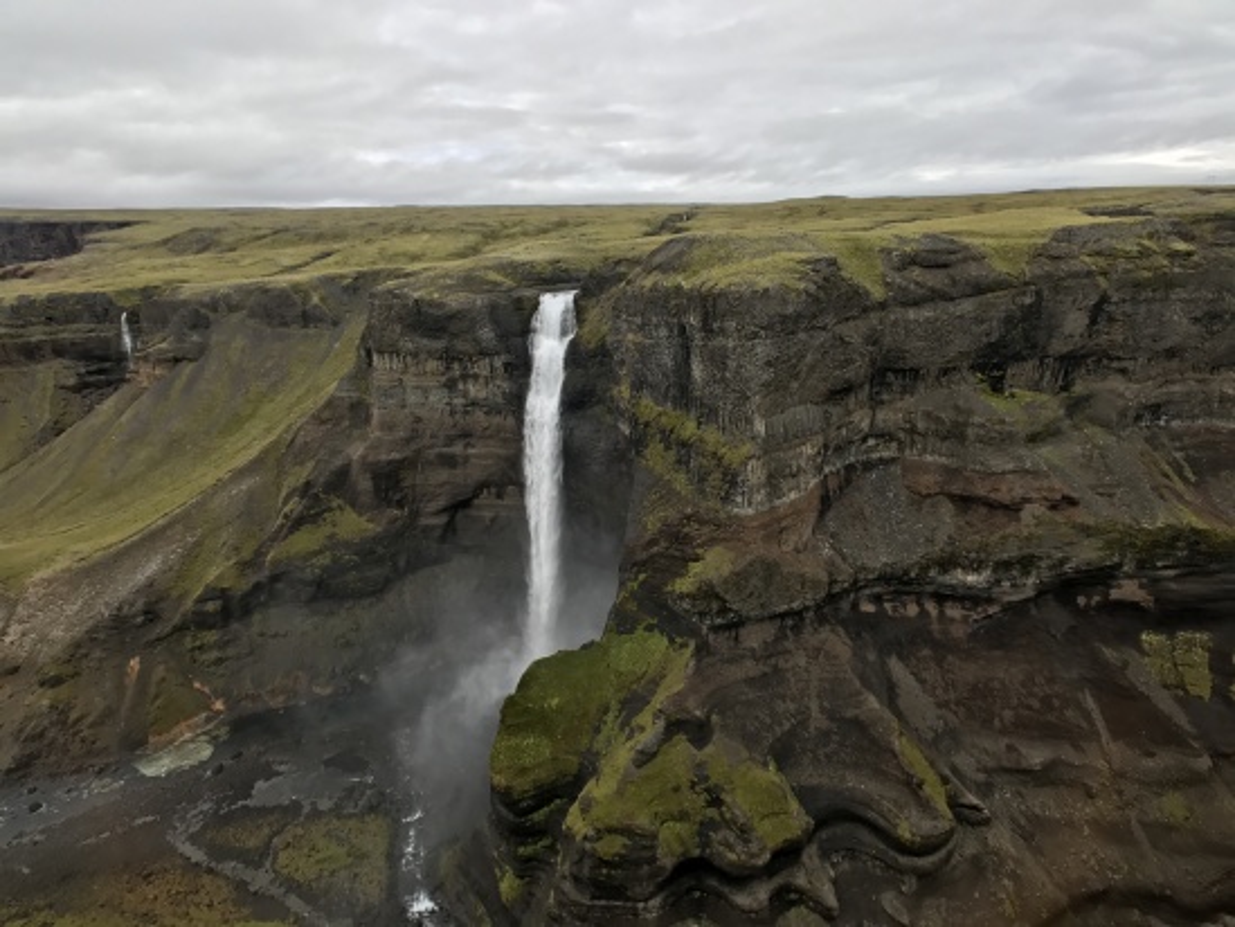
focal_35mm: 28
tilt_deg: -17.5
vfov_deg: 49.8
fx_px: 999
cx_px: 618
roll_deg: -1.3
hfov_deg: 63.4
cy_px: 464
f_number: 1.8
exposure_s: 1/887
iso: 20
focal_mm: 3.99
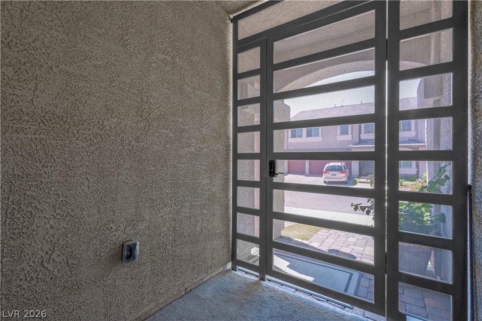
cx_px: 241
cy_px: 160
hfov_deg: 96.7
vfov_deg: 73.7
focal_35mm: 16
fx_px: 214
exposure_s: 1/13
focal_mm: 16
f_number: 7.1
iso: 320
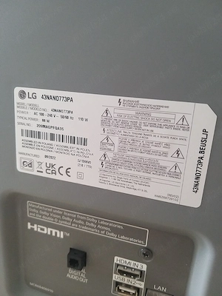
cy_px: 148
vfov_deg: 65.3
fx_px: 231
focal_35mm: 27
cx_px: 111
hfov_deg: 51.4
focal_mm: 3.93
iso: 250
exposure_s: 1/50
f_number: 1.7
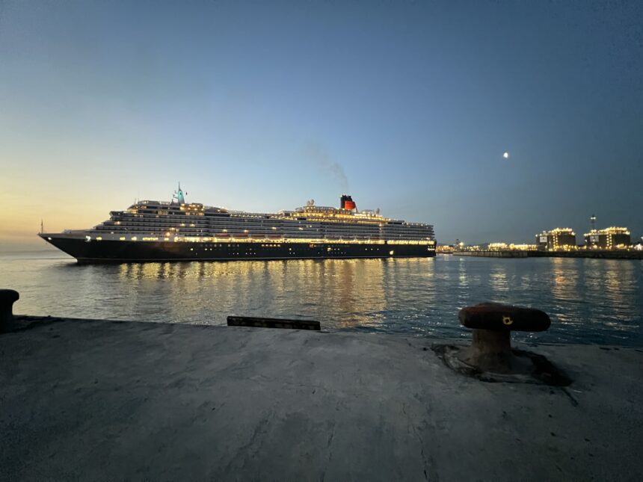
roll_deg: +0.3
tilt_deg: +2.2
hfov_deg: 106.2
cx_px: 322
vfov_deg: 89.9
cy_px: 241
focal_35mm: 13
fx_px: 241
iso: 1600
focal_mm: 1.57
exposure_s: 1/34
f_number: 1.8
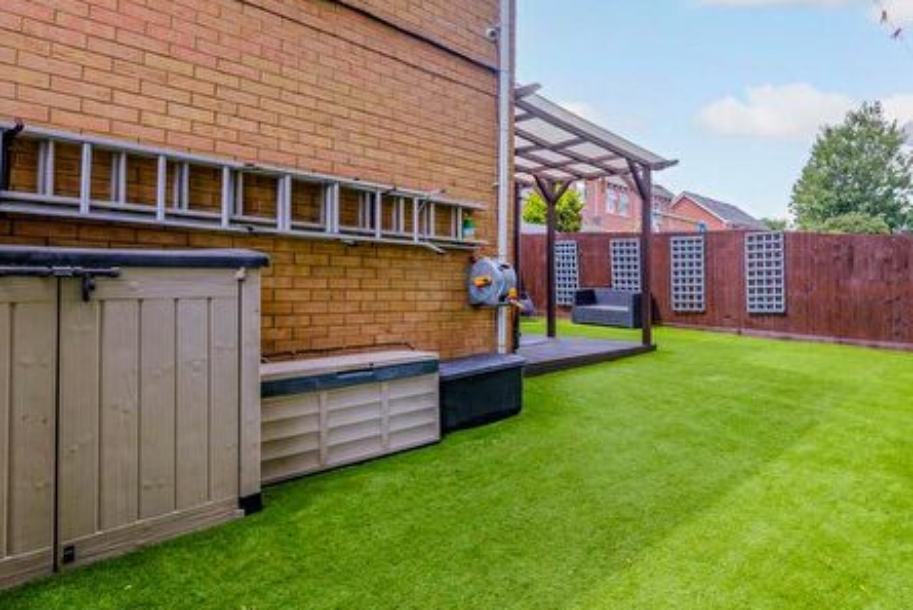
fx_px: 558
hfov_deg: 77.6
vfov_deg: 57.2
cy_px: 332
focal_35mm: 22
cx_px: 550
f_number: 8
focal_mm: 14
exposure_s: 1/200
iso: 100
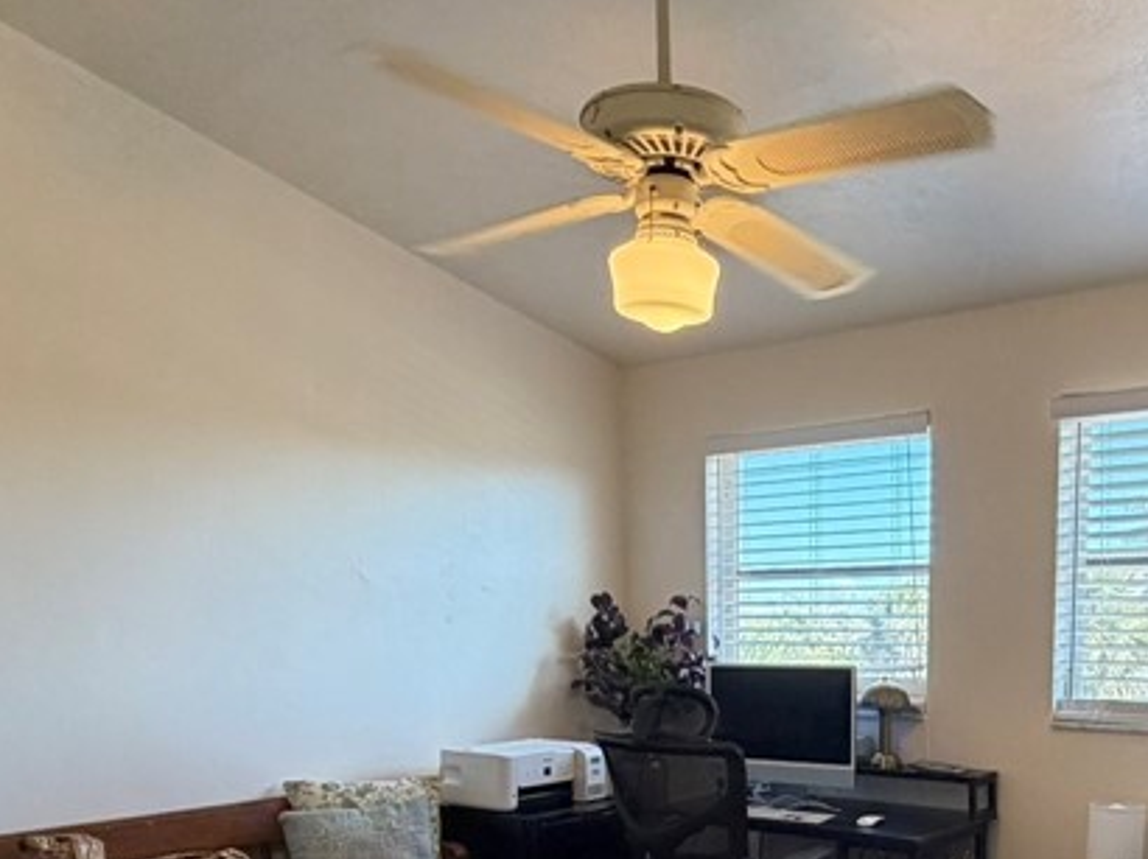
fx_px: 1160
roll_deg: +0.1
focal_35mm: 35
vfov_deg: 37.8
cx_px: 840
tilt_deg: -7.1
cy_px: 781
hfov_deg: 50.8
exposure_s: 1/120
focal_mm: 2.22
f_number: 2.2
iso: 320
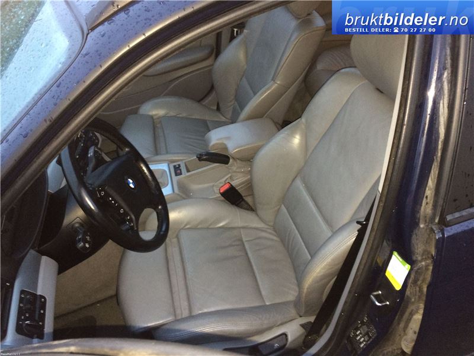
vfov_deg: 48.2
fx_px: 397
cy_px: 178
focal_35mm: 29
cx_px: 237
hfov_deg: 61.7
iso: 200
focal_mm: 4.15
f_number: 2.2
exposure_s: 1/16
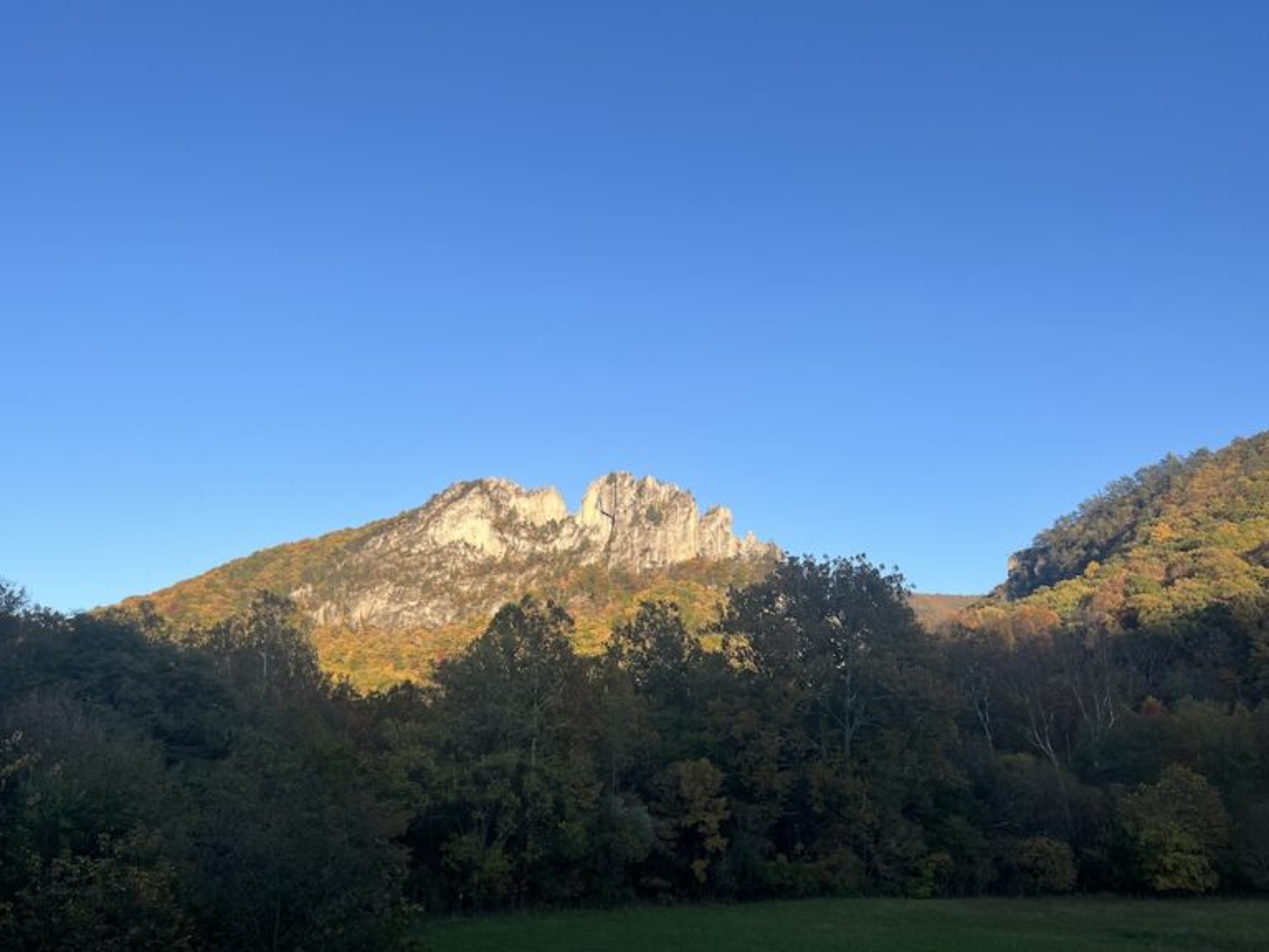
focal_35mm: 26
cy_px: 476
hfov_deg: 67.3
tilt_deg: +19.5
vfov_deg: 53.1
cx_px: 634
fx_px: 953
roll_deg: +0.9
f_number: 1.6
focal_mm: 5.1
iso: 50
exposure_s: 1/1441
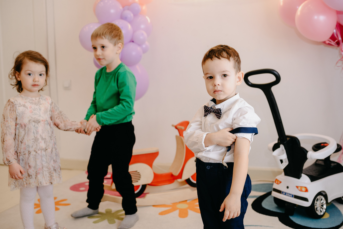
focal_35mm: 35
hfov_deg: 54.4
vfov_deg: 37.9
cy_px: 114
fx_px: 334
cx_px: 172
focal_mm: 35
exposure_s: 1/160
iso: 400
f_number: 3.2
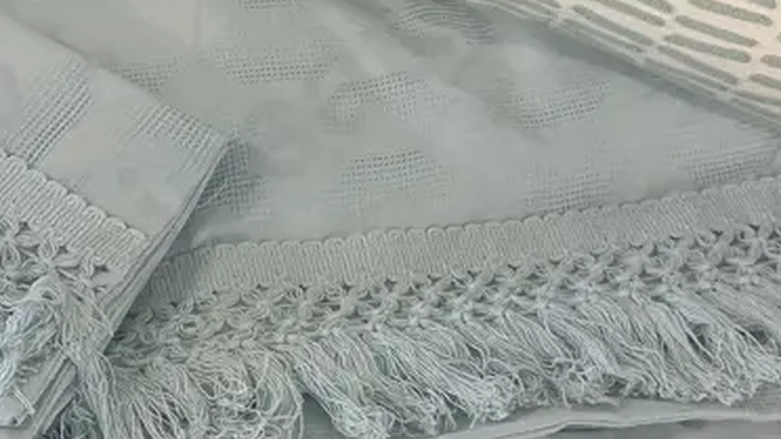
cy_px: 155
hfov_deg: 29.1
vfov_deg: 16.7
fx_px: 1491
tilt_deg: -49.8
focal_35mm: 72
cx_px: 256
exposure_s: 1/100
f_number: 1.78
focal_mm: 6.86
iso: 200
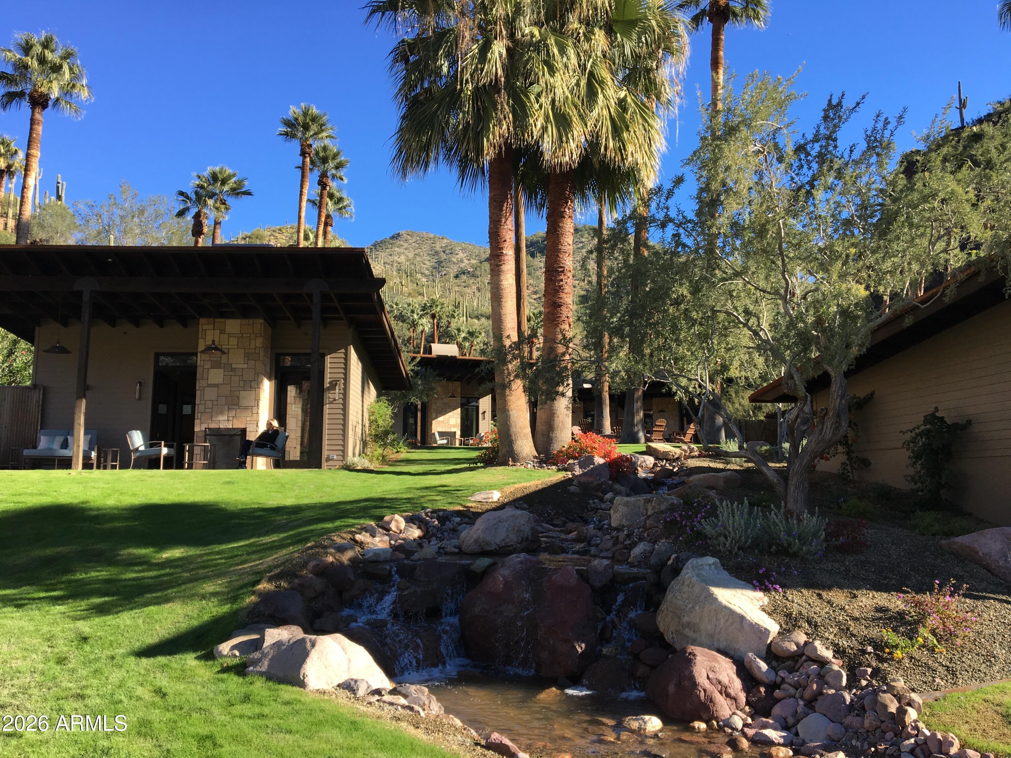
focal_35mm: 29
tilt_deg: +6.1
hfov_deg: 61.7
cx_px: 506
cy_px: 379
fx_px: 847
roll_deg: +0.6
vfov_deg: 48.2
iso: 25
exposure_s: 1/591
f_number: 2.2
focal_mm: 4.15
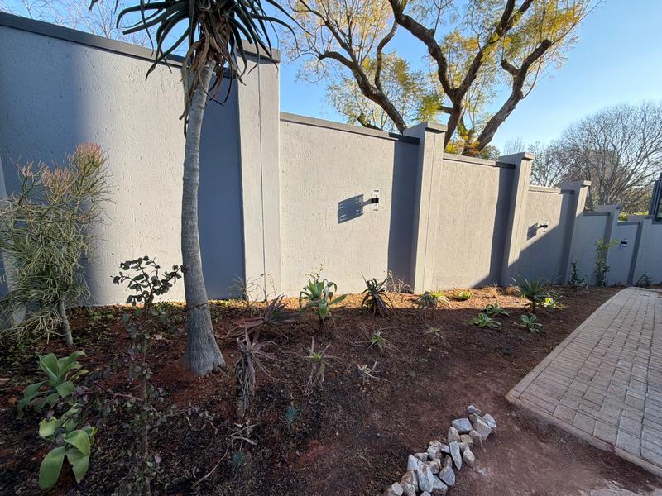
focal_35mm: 14
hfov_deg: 102.1
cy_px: 248
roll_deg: -0.9
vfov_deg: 85.7
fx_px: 268
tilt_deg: -9.1
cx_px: 331
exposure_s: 1/386
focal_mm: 2.22
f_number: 2.2
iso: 50
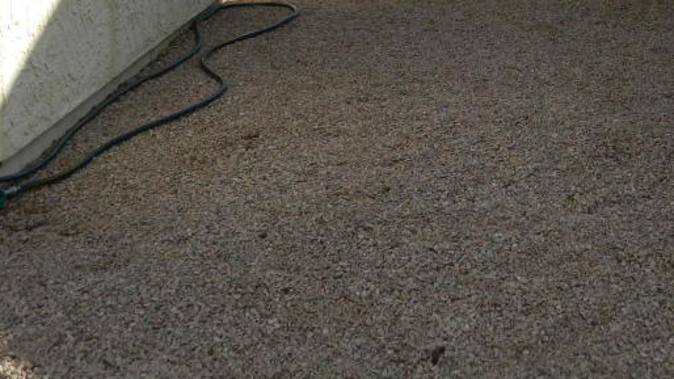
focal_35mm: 76
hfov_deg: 27.6
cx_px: 475
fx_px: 1358
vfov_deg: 15.3
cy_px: -84
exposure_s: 1/500
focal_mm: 6.2
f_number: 3.3
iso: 80
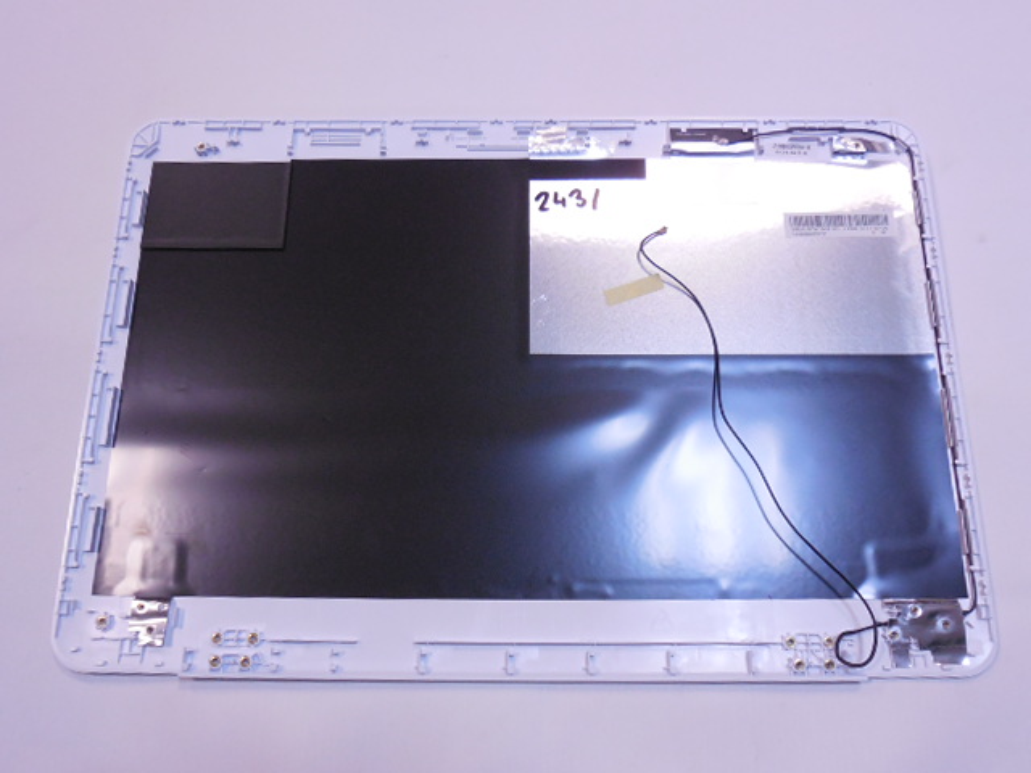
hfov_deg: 60.0
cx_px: 516
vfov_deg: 46.8
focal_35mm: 30
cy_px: 386
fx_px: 894
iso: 800
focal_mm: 5.3
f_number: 3.8
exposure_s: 1/80
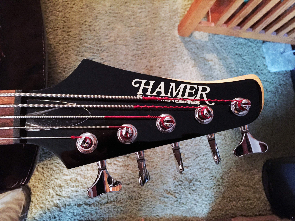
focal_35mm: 29
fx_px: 247
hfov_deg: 61.7
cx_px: 148
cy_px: 110
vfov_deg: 48.2
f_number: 2.2
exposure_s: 1/4
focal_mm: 4.15
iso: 250
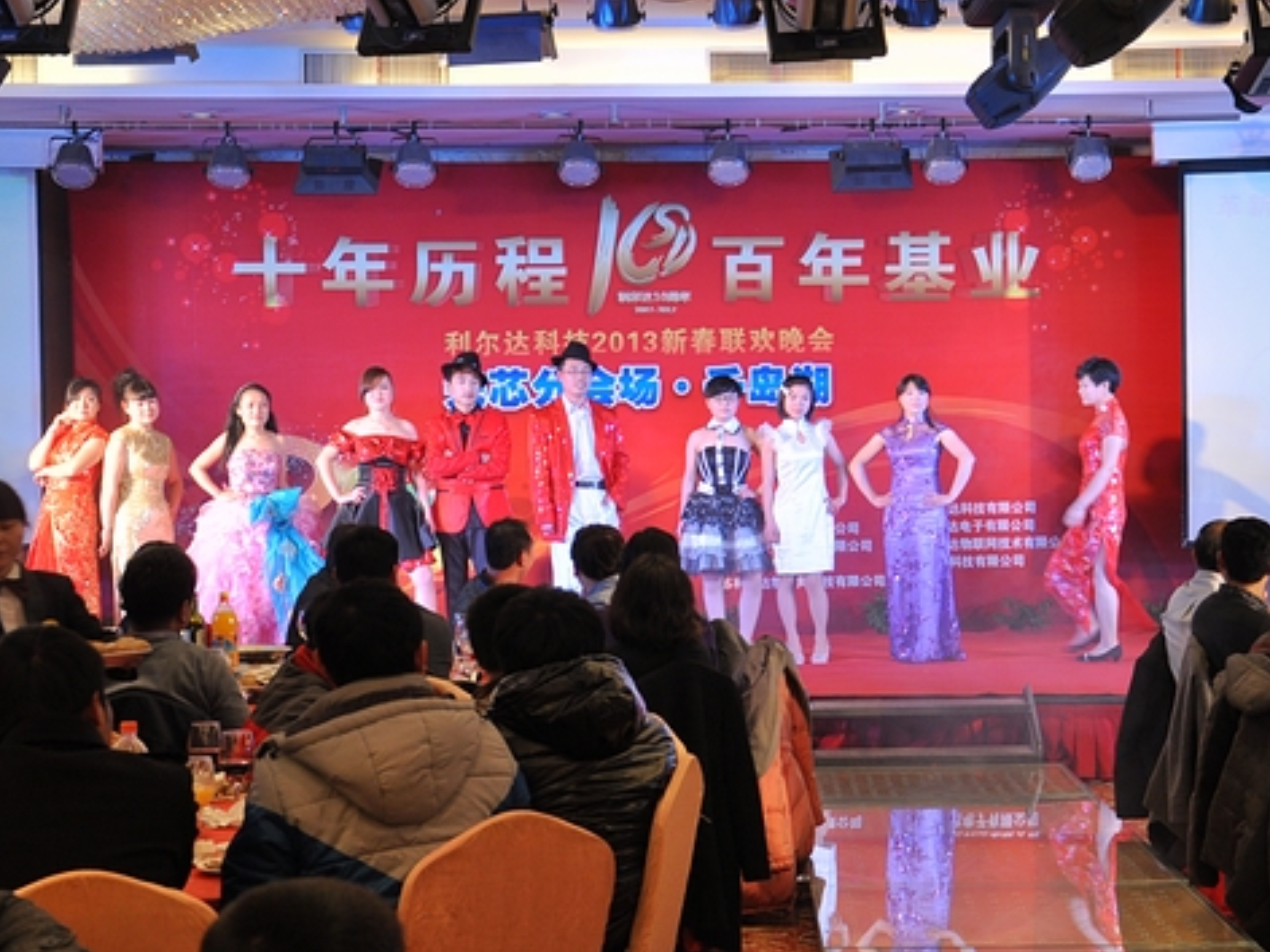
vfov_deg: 26.5
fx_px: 2018
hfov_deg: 34.9
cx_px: 665
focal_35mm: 55
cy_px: 522
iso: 320
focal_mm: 30
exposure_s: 1/40
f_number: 5.6
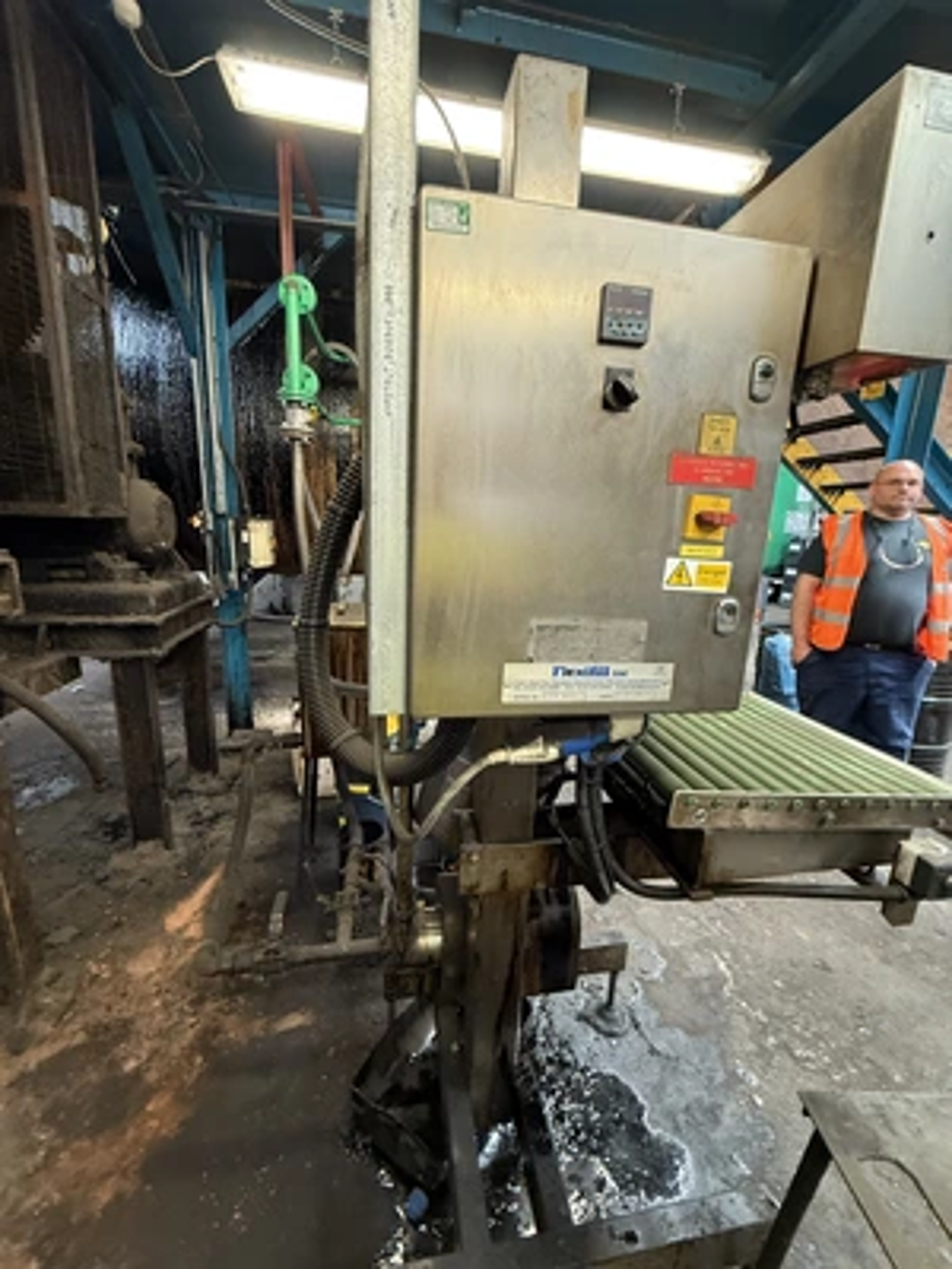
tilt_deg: -11.6
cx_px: 476
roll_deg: -1.8
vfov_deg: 102.1
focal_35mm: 14
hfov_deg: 85.7
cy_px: 634
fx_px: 513
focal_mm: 2.22
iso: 250
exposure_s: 1/50
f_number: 2.2
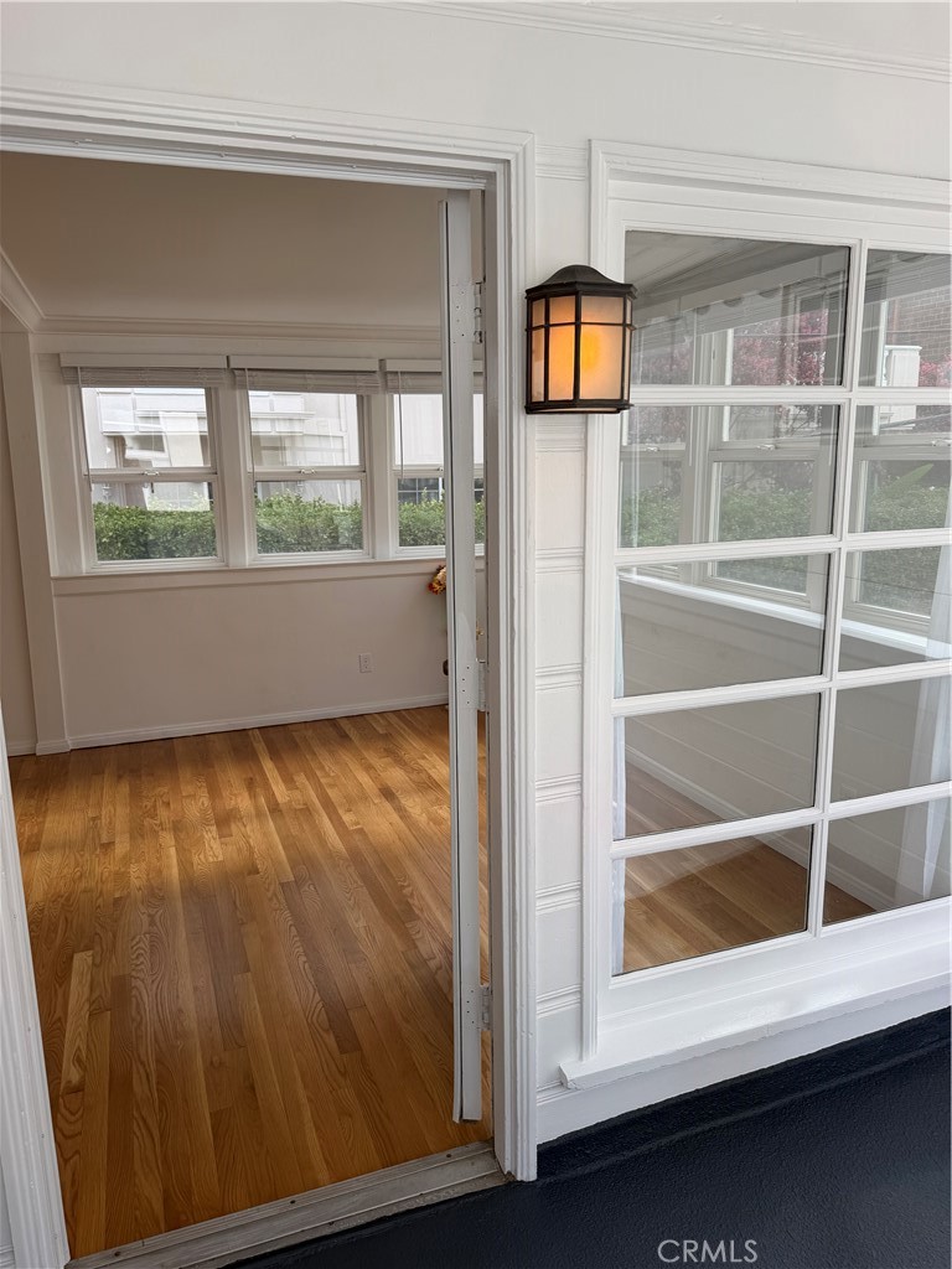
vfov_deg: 71.6
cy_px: 634
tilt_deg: -11.9
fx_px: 880
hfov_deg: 56.8
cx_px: 476
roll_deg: -0.2
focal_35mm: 24
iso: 80
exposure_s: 1/858
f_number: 1.78
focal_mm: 6.76
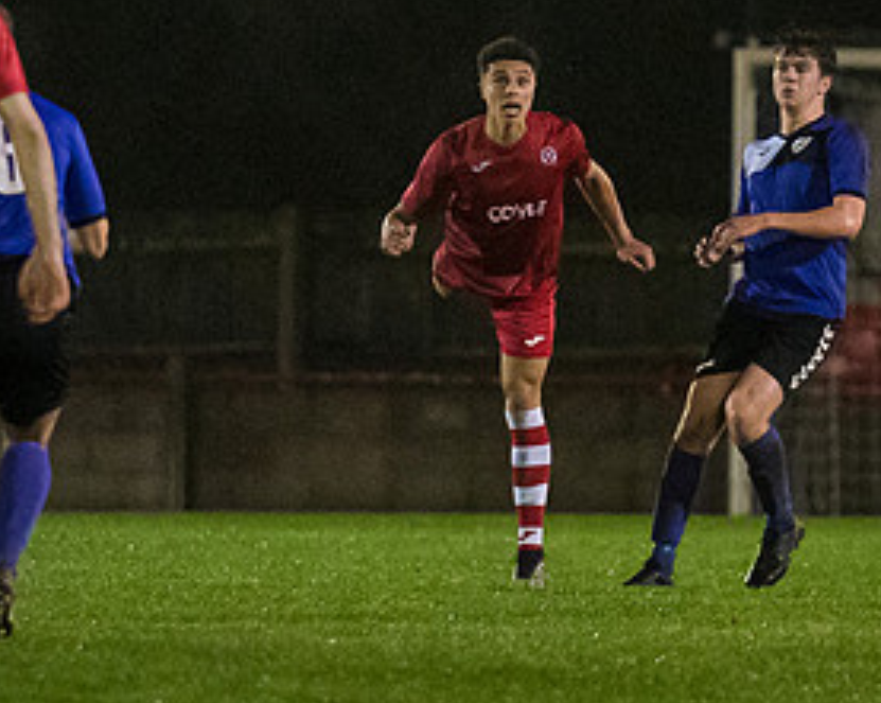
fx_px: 20030
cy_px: 197
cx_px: 540
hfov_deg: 2.5
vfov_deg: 2.0
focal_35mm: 769
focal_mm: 200
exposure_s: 1/1250
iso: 6400
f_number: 2.8
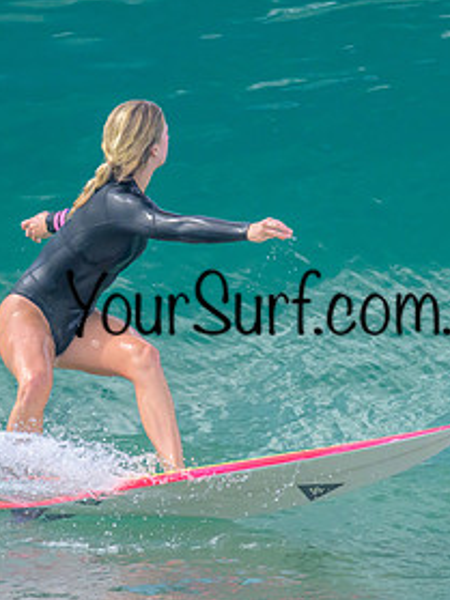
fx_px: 26366
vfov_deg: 1.3
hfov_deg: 1.0
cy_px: 285
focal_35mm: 1520
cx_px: 289
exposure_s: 1/2000
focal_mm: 760
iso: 2500
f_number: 11
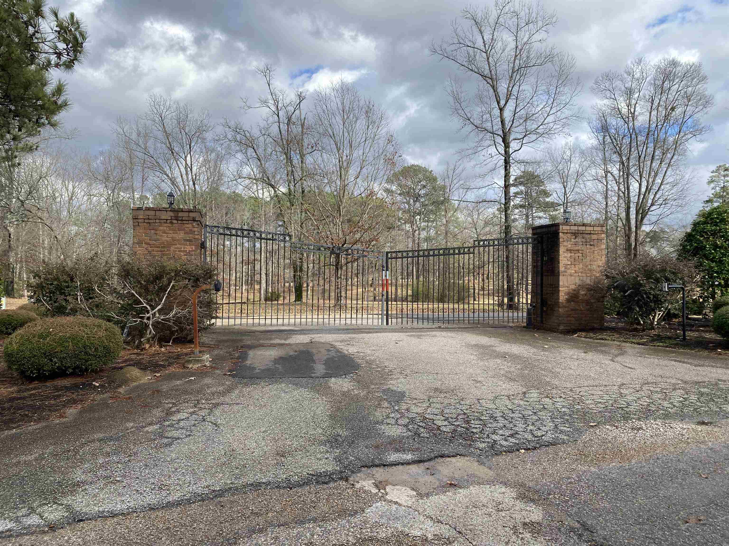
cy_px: 273
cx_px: 364
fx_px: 548
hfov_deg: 67.3
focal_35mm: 26
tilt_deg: +0.7
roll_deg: -1.4
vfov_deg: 53.1
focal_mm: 4.25
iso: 32
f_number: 1.8
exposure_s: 1/1727
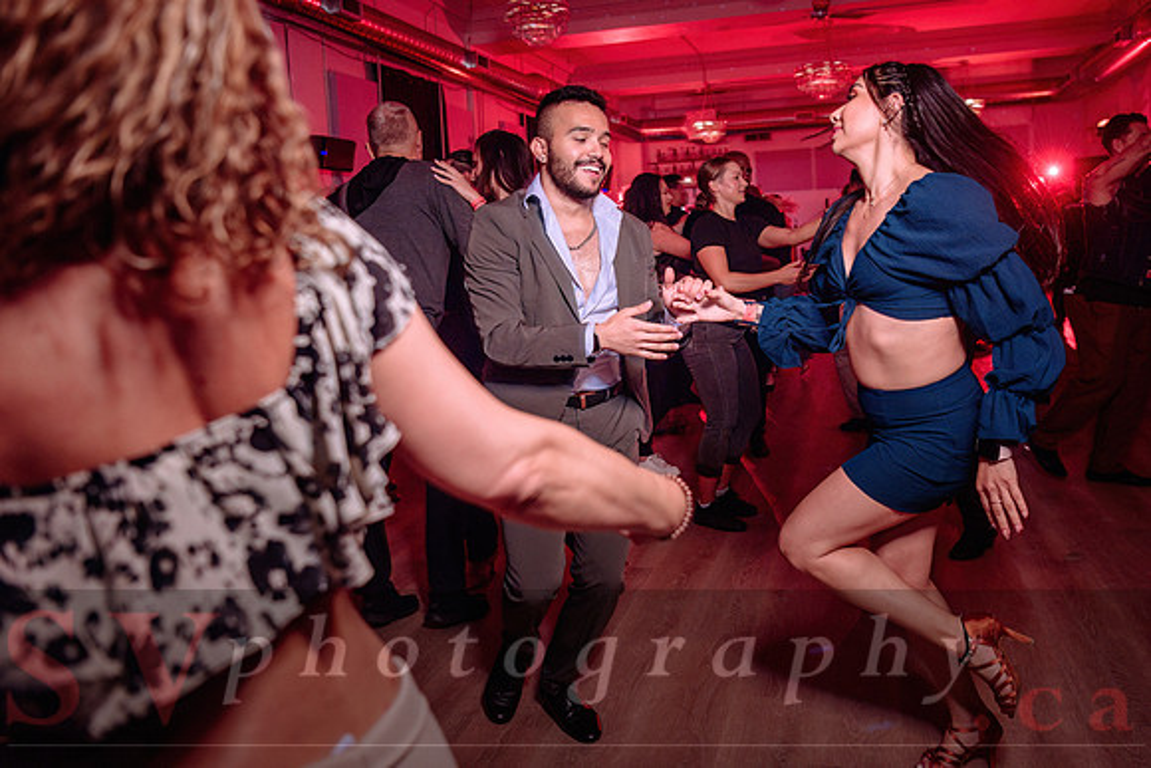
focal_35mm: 30
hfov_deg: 62.0
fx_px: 957
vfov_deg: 43.6
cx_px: 619
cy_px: 326
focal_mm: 26
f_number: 3.2
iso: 800
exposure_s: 1/60
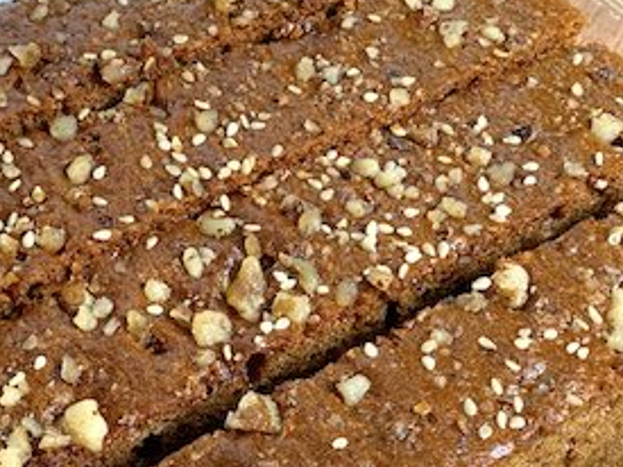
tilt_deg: -55.6
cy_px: 423
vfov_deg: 20.3
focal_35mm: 71
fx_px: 1277
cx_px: 134
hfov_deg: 26.9
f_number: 1.8
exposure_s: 1/86
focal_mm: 4.25
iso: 100
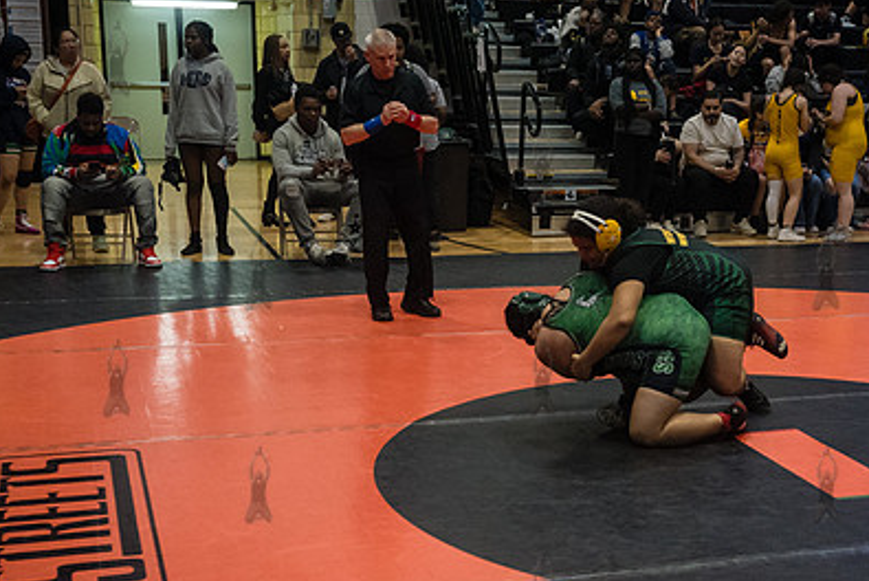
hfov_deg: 34.2
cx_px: 573
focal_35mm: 58
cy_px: 407
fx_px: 1401
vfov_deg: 23.3
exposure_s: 1/1000
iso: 5000
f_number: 3.2
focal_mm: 35
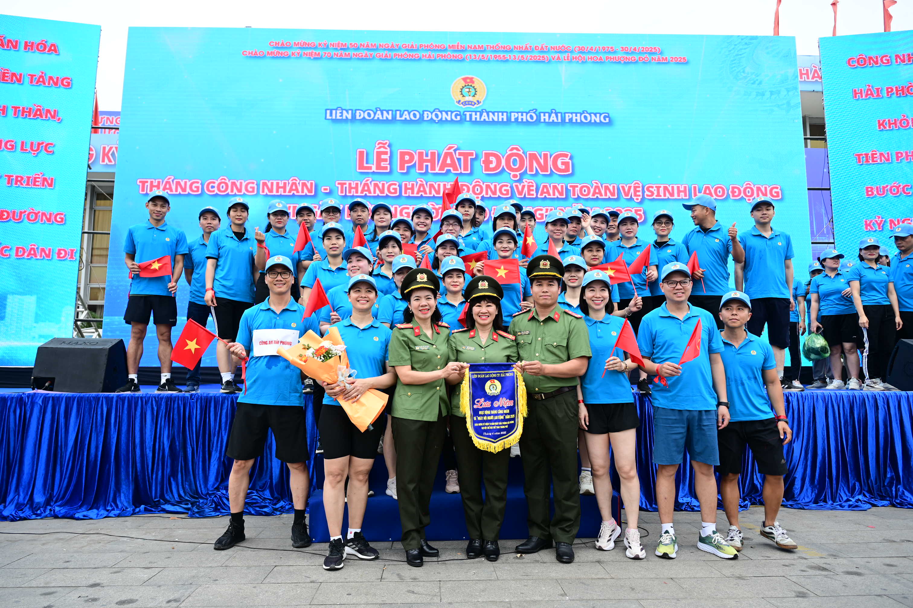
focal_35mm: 24
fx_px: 609
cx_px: 456
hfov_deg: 73.7
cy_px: 304
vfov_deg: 53.1
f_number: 4
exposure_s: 1/100
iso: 100
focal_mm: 24
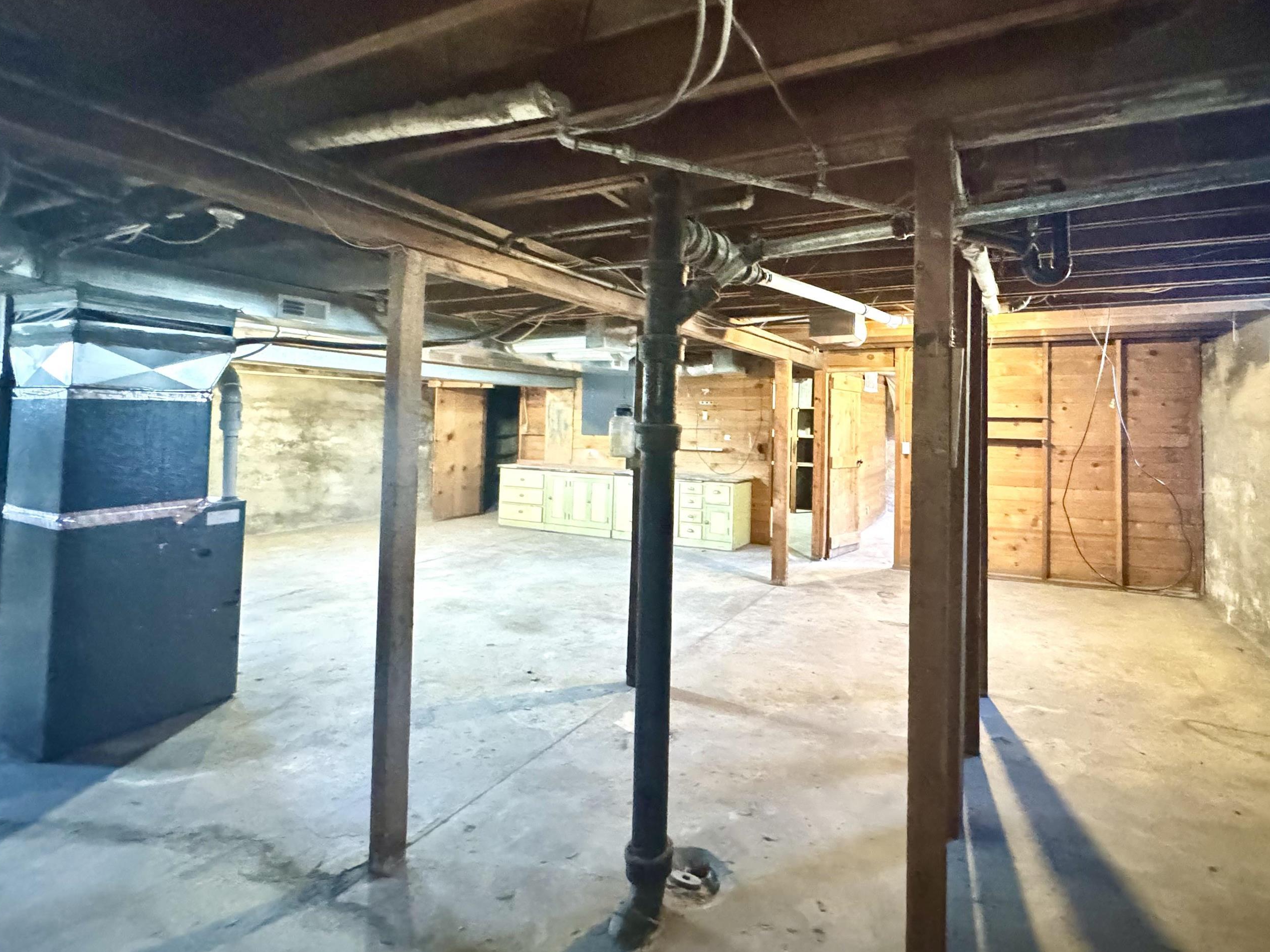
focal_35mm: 17
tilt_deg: +0.6
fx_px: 624
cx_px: 748
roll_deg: -2.0
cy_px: 397
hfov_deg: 90.1
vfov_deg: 74.2
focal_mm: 2.22
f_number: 2.2
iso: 2000
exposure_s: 1/20
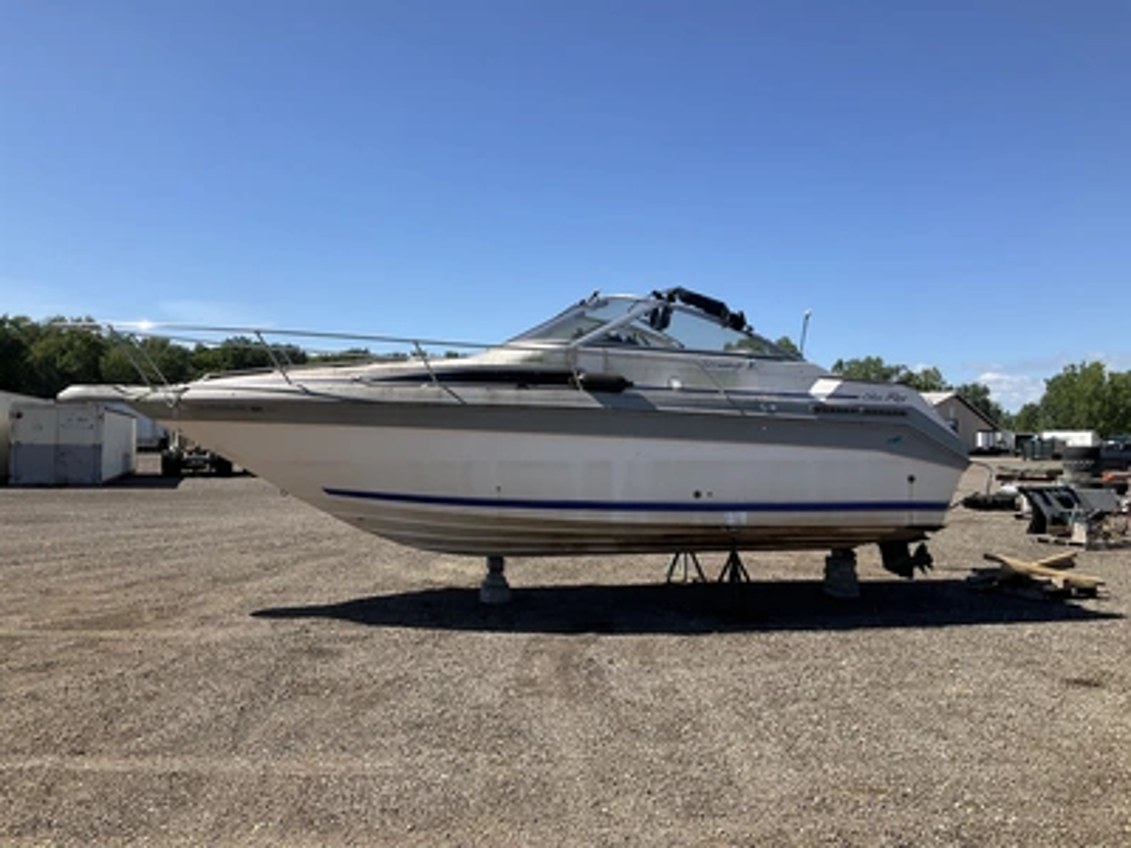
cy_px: 424
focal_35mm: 29
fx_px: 948
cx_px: 566
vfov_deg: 48.2
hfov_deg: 61.7
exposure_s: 1/1675
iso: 25
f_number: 1.8
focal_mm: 3
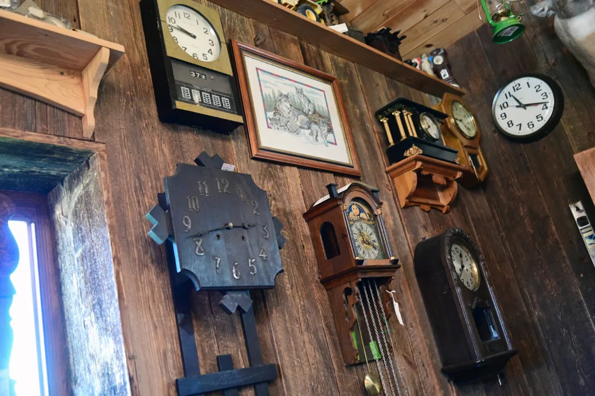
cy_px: 198
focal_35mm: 32
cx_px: 298
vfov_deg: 41.1
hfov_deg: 58.7
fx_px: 529
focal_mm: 32
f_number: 4
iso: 8000
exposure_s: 1/125
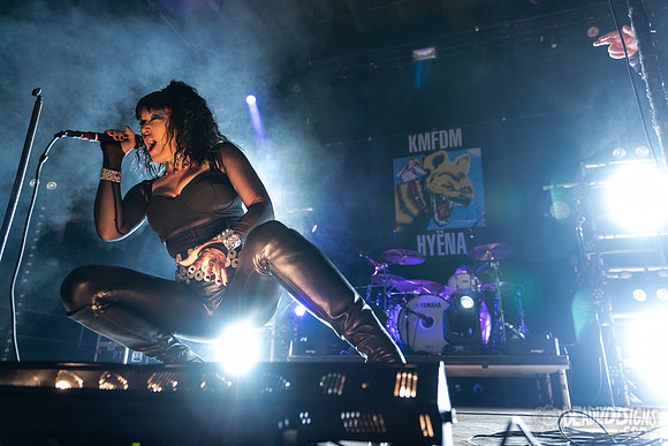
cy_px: 213
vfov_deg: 51.2
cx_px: 324
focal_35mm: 25
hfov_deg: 71.3
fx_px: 465
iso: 3200
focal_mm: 24
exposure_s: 1/320
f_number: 3.2
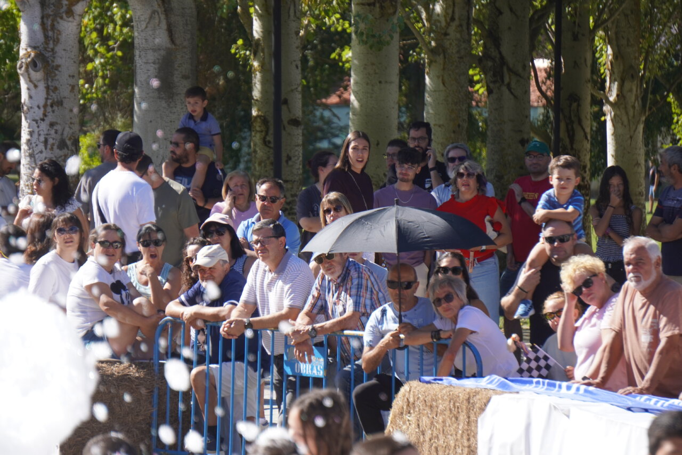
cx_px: 341
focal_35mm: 315
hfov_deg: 6.5
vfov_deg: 4.4
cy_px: 228
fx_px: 5966
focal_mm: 210
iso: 200
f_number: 6.3
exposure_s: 1/400
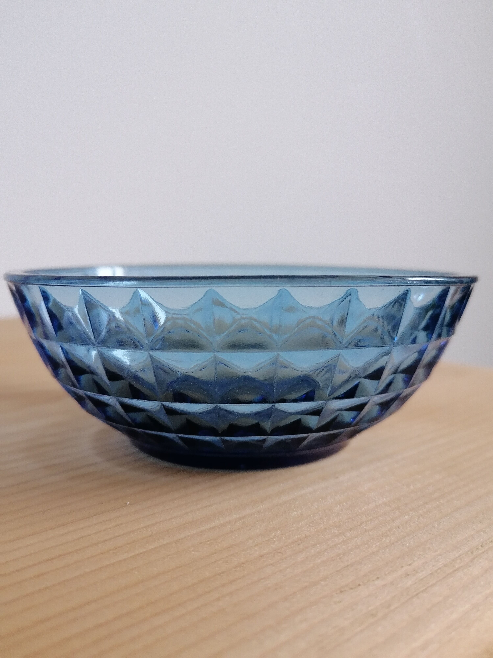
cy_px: 329
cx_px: 246
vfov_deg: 60.0
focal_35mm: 30
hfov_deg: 46.8
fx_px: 570
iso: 320
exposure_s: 1/33.3
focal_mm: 5.4
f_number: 1.8
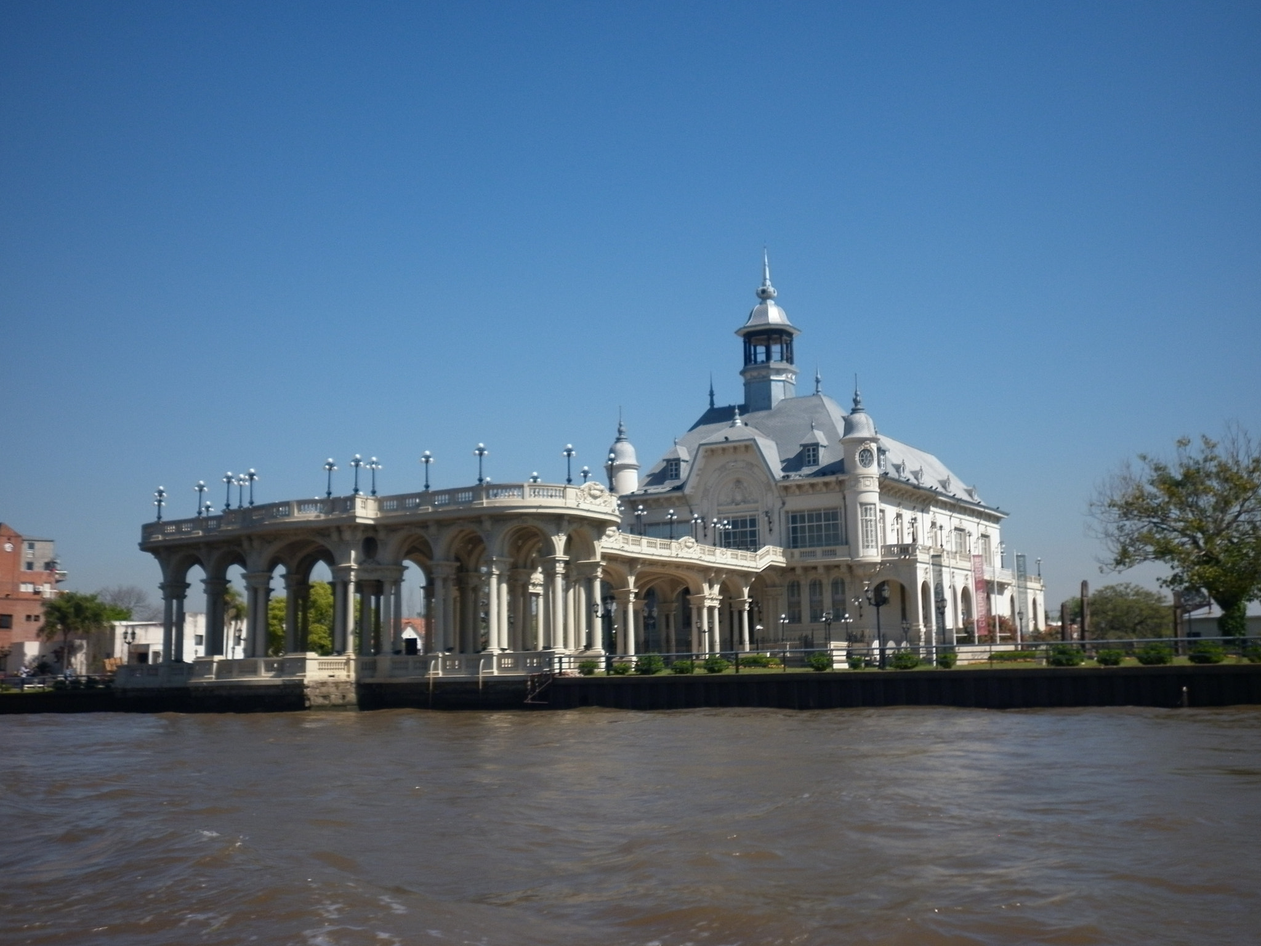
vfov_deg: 36.8
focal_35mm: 39
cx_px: 630
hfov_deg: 47.9
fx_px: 1421
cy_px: 473
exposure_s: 1/250
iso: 80
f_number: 8.4
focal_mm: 7.1
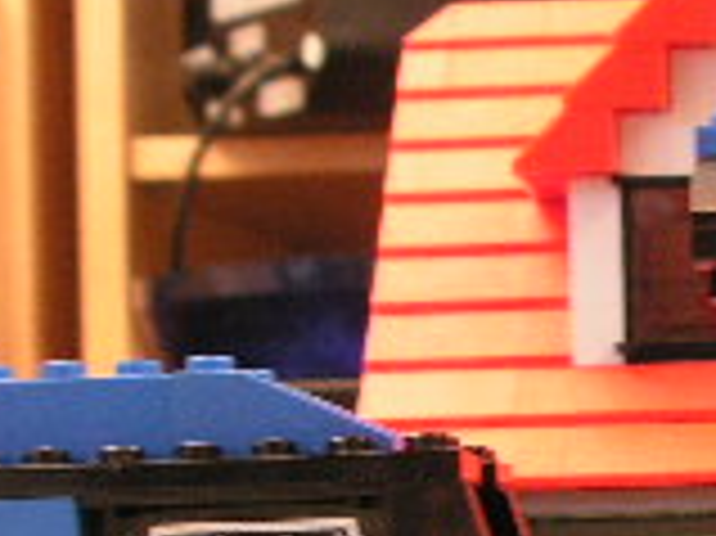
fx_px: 3162
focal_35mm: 153
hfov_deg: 12.2
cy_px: 518
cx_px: 1153
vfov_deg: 9.6
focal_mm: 6.3
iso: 100
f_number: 3.3
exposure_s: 1/2
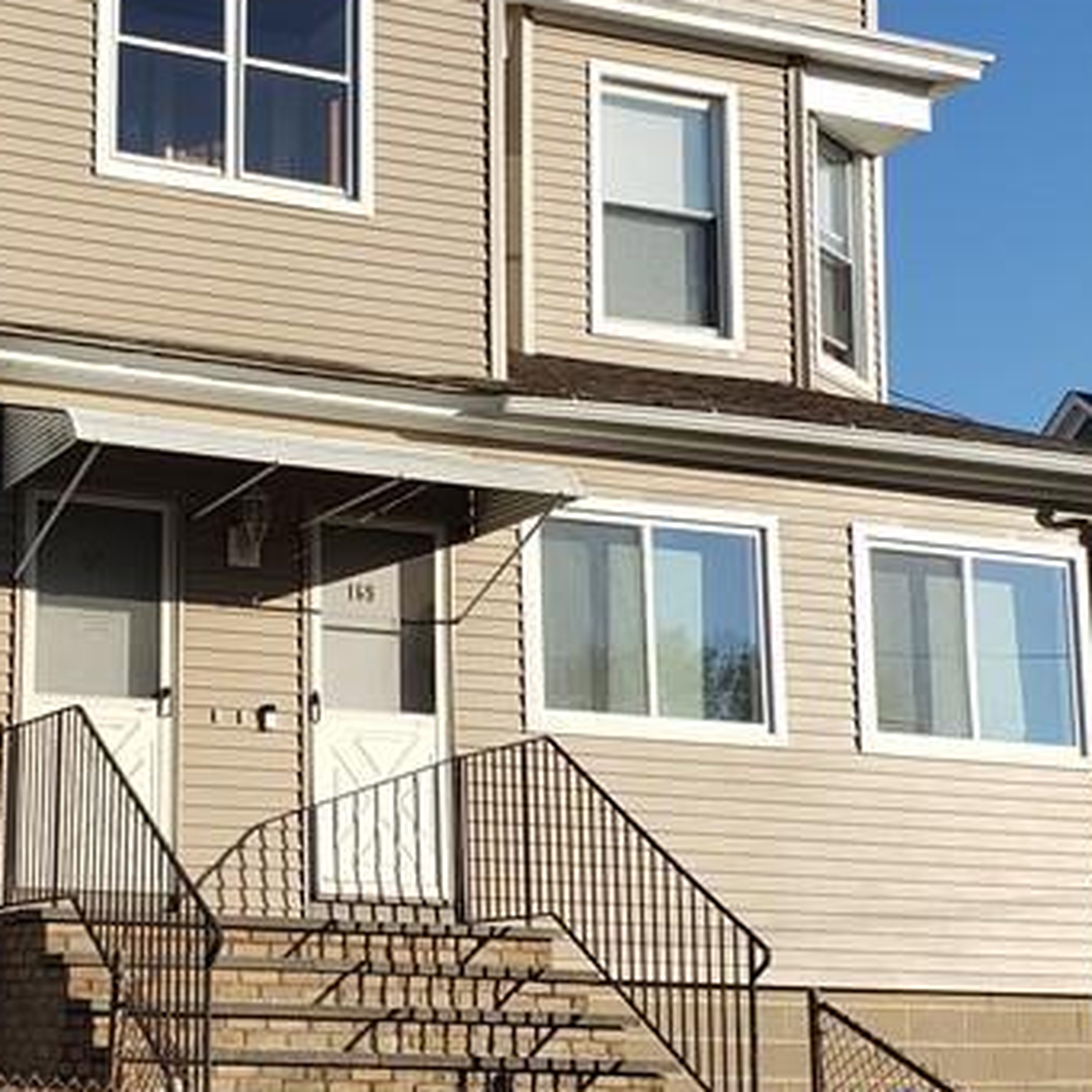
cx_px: 211
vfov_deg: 25.0
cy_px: 516
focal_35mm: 69
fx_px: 2463
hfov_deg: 24.6
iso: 50
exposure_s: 1/1145
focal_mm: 4.3
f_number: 2.4
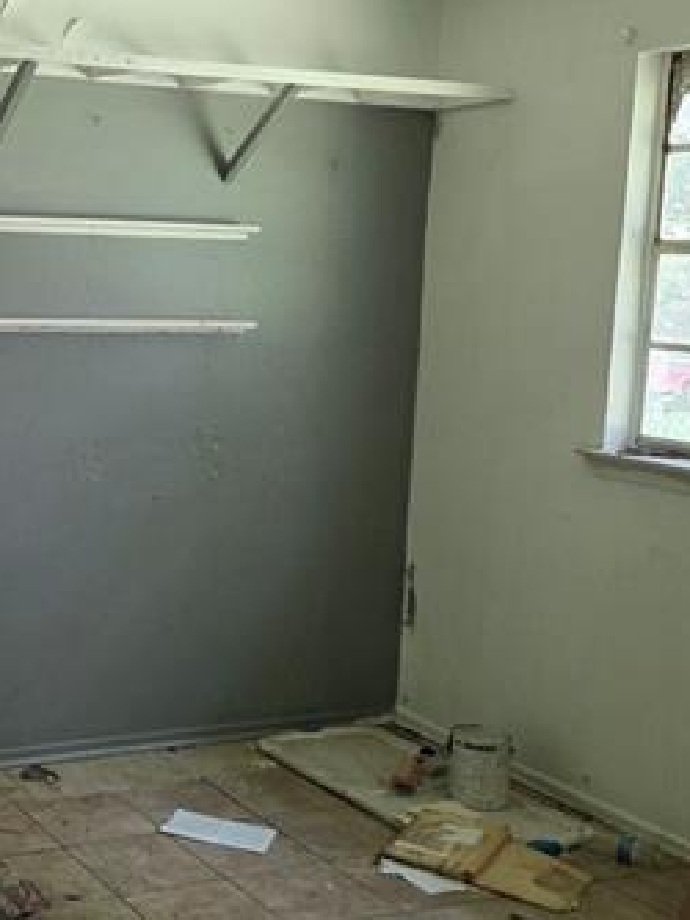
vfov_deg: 36.1
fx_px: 1408
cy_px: 437
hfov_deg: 26.1
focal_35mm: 53
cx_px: -3
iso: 500
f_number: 1.7
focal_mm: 6.3
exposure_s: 1/120
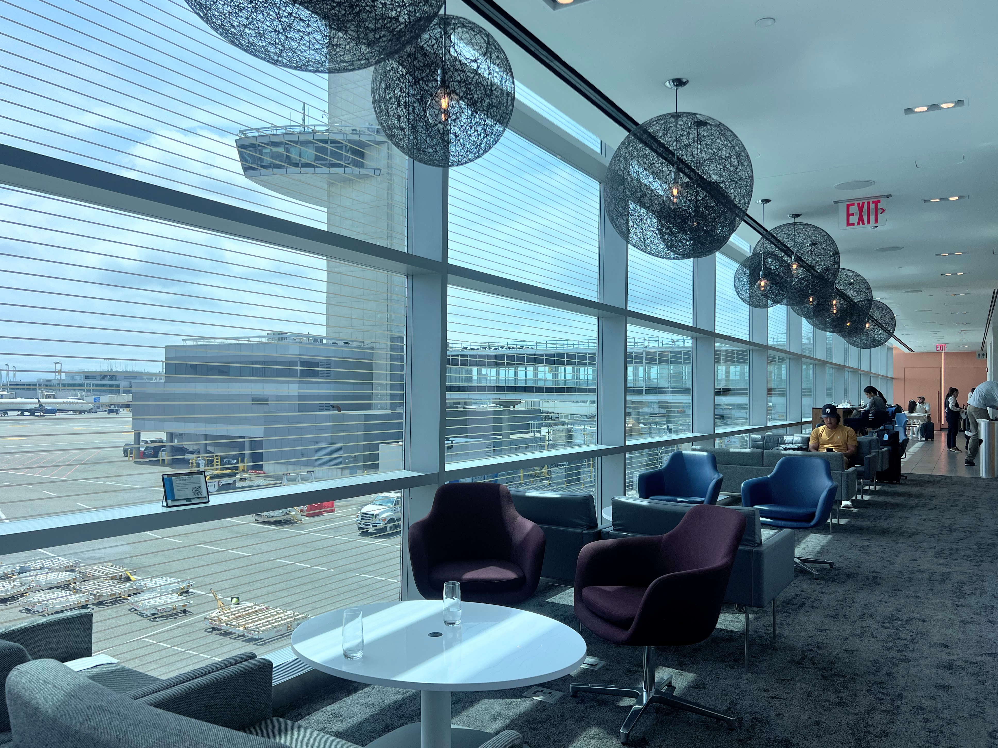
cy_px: 380
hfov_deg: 65.3
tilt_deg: +1.4
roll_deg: -0.4
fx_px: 778
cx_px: 494
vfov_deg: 51.3
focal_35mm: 27
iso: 50
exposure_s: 1/2457
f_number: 1.5
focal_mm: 5.7
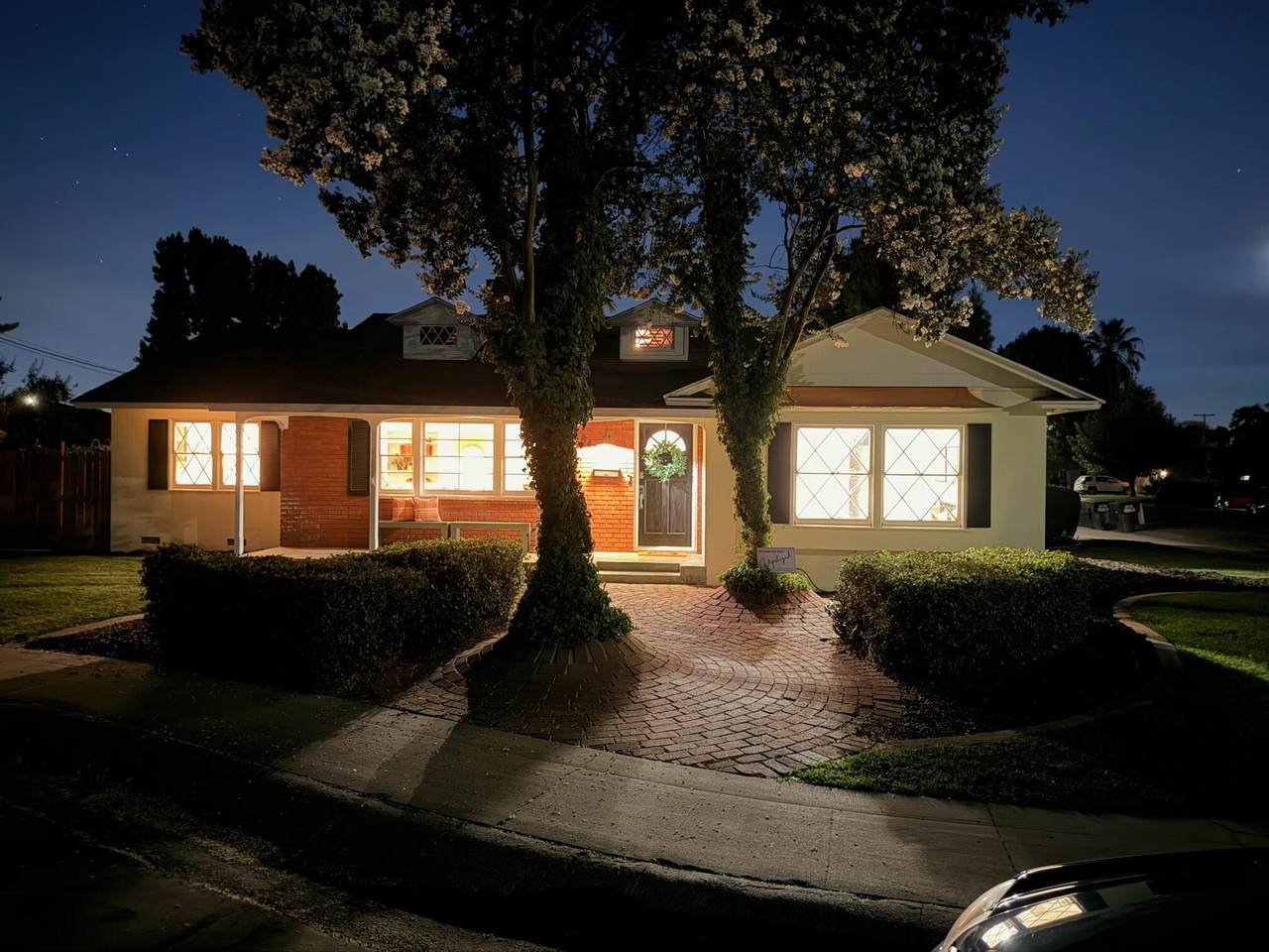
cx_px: 634
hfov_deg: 71.6
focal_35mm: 24
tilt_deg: +0.2
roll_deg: -0.7
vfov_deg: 56.8
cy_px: 476
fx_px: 880
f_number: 1.78
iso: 1250
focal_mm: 6.76
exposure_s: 1/2
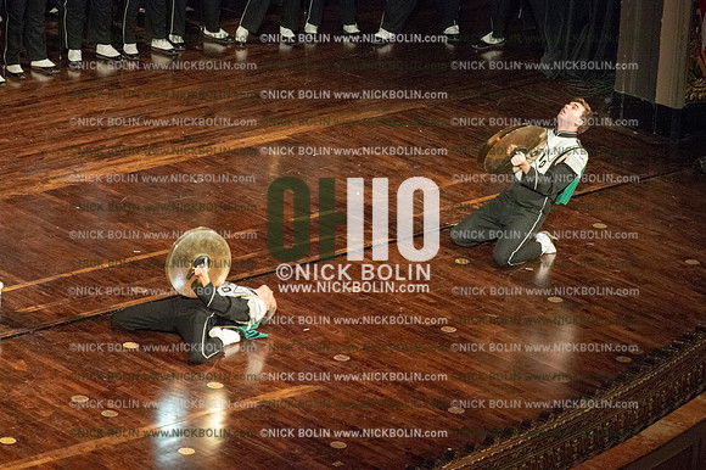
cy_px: 235
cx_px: 353
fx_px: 3920
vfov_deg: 6.9
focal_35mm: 200
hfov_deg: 10.3
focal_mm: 200
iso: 8000
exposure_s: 1/320
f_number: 5.6
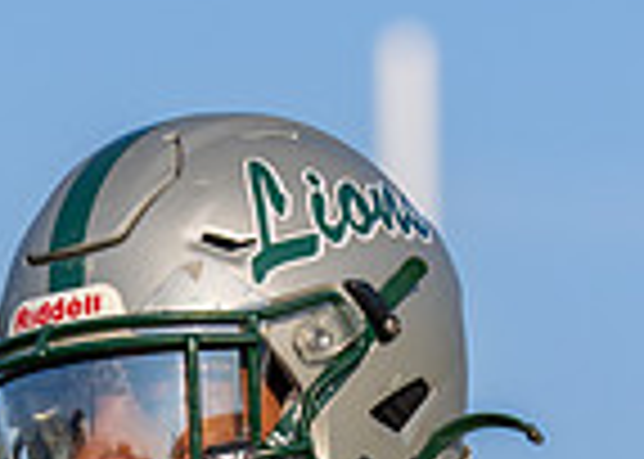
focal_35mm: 648
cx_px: 177
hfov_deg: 3.1
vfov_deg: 2.2
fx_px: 11846
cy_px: 562
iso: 100
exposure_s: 1/2000
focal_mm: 114
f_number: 2.8
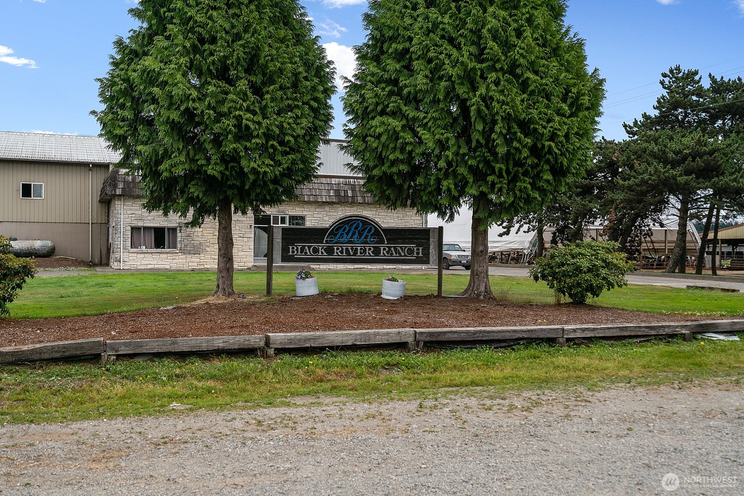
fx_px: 744
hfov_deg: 53.1
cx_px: 368
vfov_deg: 36.9
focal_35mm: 36
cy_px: 248
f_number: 6.3
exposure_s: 1/800
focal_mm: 35
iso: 80
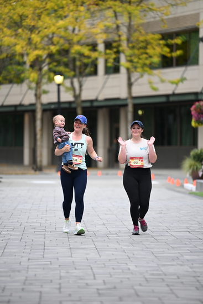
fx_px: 1690
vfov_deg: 10.3
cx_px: 102
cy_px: 152
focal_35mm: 200
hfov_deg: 6.9
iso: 640
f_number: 2.8
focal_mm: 200
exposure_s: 1/1600
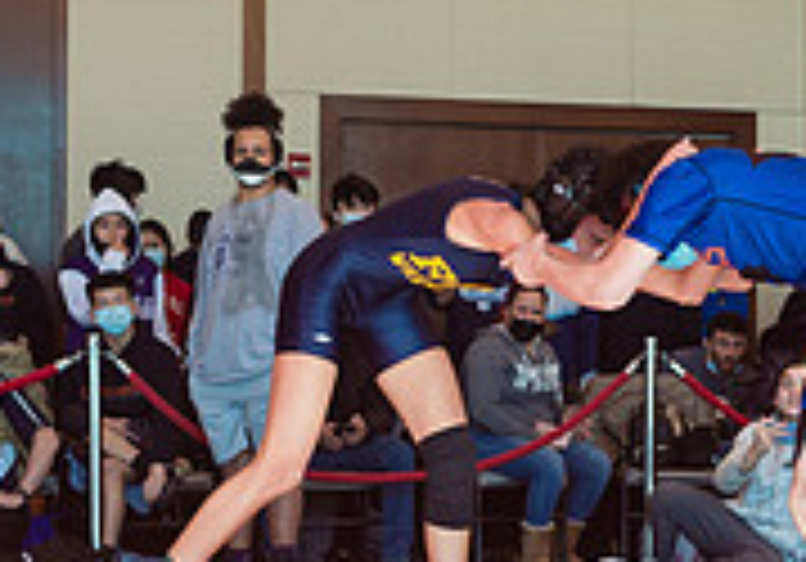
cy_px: 317
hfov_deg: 15.8
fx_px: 2908
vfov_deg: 11.1
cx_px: 435
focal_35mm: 128
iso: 400
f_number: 3.2
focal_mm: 35
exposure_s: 1/400
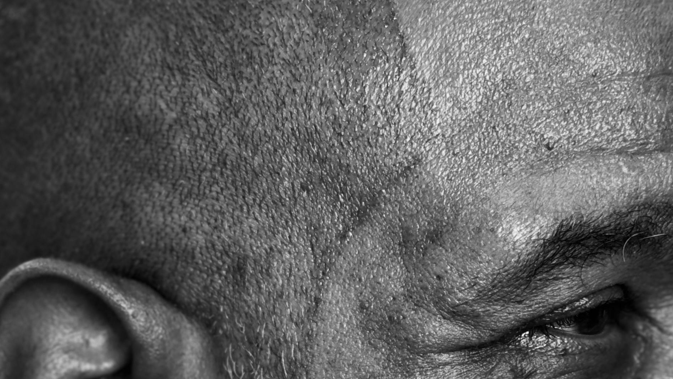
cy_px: 446
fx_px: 1981
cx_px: 357
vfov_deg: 10.7
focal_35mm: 111
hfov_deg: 19.3
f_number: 1.78
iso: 125
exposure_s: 1/60
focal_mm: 6.86
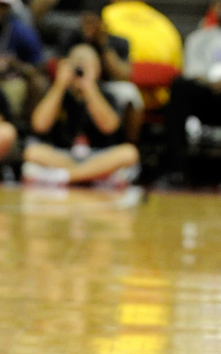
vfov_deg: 6.1
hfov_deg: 3.8
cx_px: 372
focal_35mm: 341
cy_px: -31
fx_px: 3287
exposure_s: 1/640
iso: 4000
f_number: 3.2
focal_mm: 105
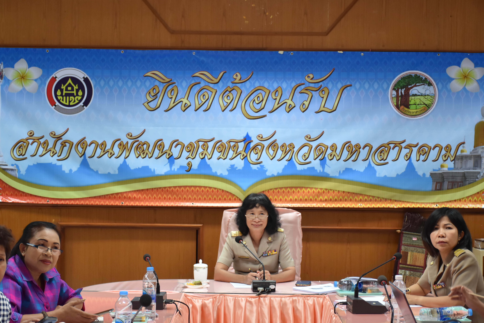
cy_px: 162
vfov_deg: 18.9
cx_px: 242
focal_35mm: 72
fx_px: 968
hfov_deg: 28.1
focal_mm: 48
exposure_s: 1/60
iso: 800
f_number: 4.5
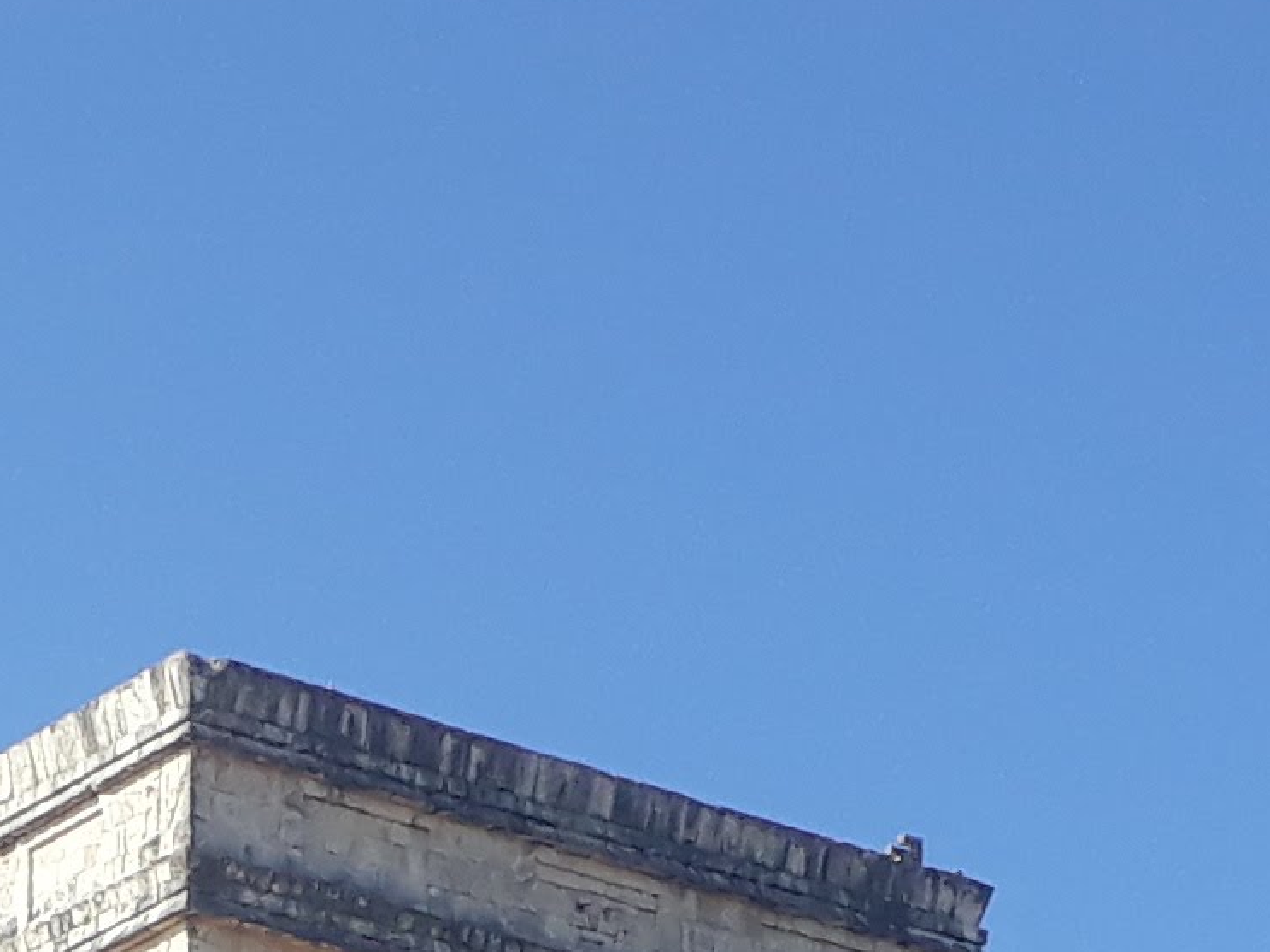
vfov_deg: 8.7
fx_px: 5502
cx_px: 214
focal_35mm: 150
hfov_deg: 13.1
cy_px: 2483
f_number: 1.9
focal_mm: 3.6
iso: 40
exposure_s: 1/1326
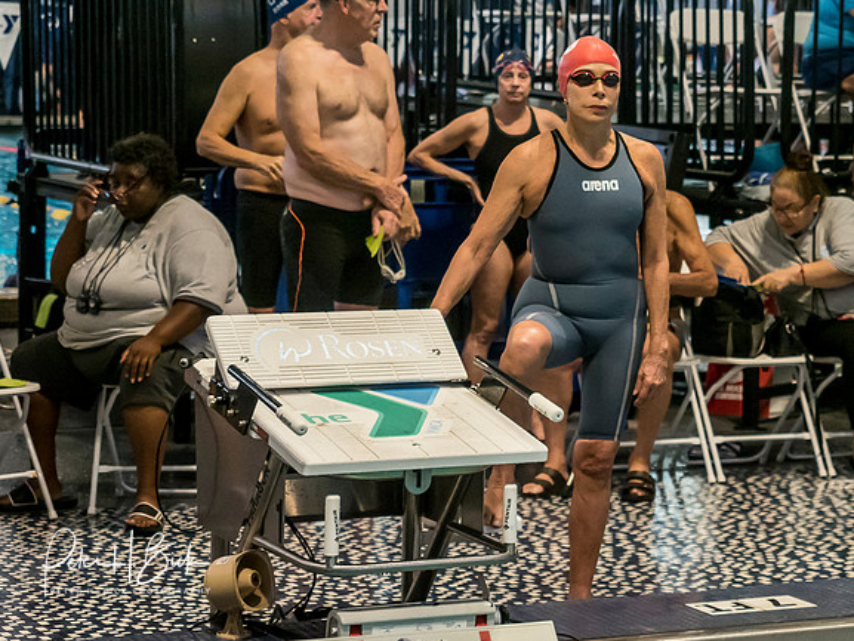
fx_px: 2862
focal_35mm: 116
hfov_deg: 16.9
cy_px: 212
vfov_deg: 12.8
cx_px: 584
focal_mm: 40
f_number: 2.8
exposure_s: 1/1000
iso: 3200
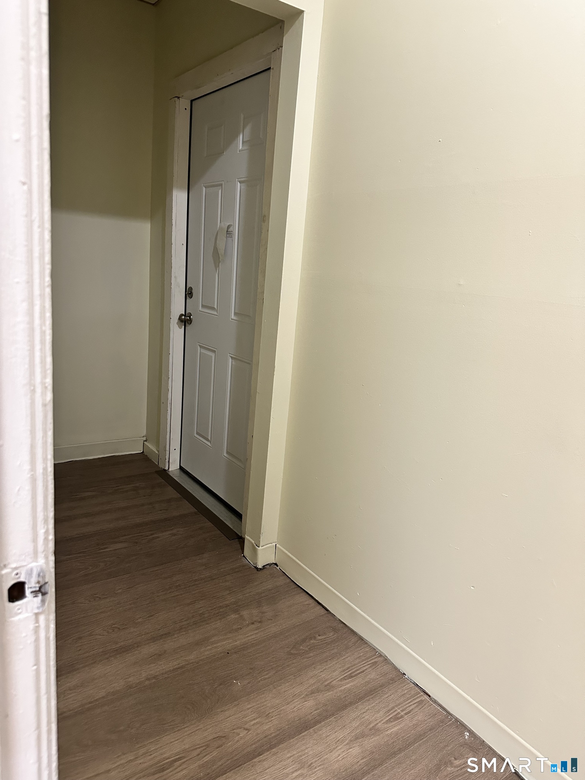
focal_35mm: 24
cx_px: 292
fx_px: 541
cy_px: 390
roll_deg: -4.3
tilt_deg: -11.9
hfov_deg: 56.8
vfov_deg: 71.6
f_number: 1.78
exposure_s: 1/60
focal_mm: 6.86
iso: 500
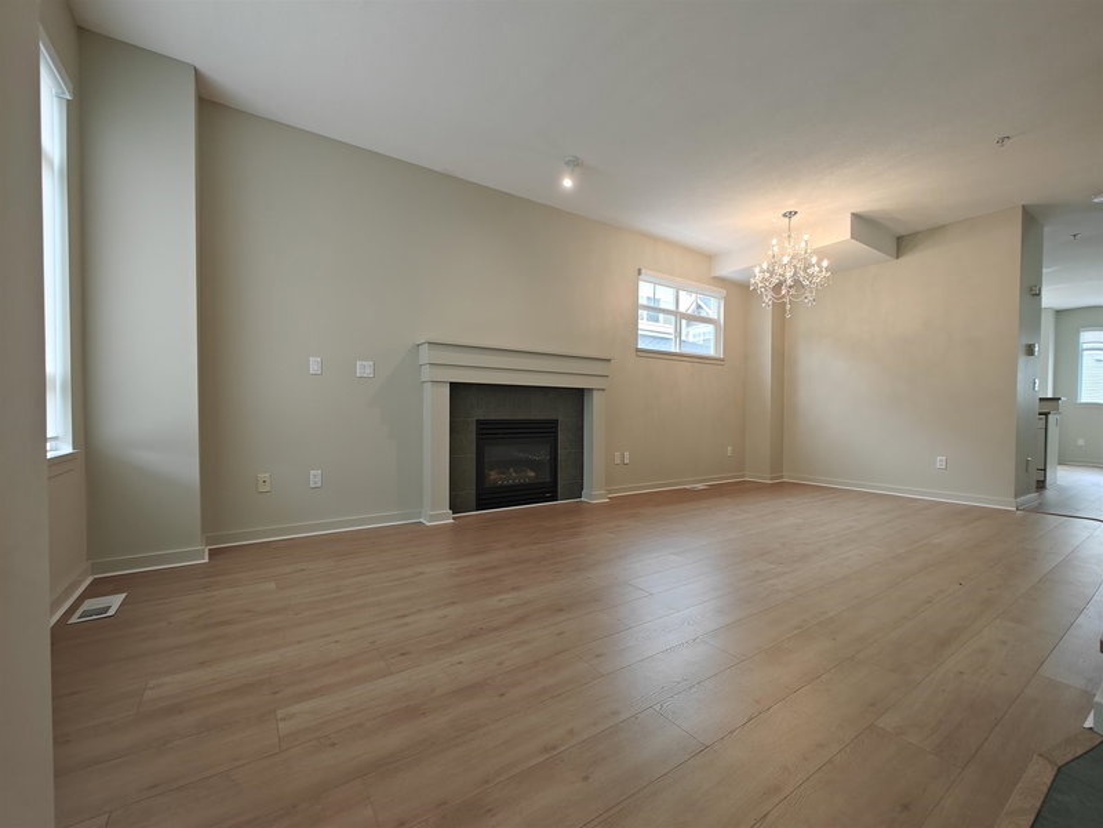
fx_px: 446
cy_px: 414
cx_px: 552
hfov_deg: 102.1
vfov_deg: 85.7
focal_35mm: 14
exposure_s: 1/60
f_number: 2.2
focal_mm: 2.59
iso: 100
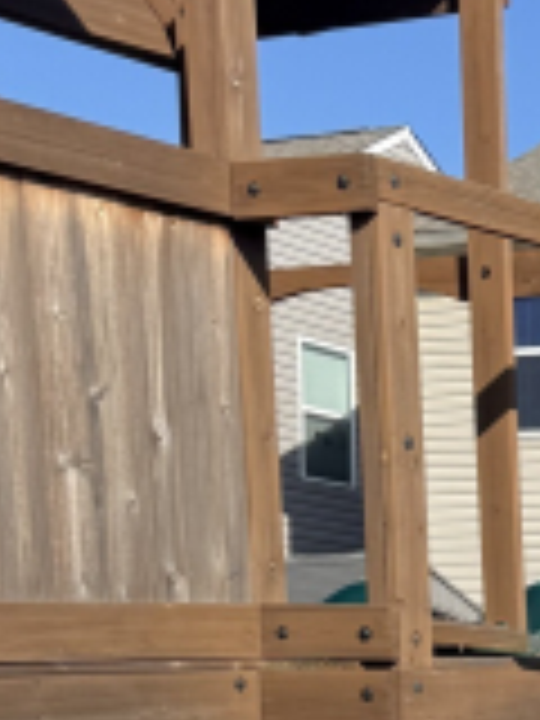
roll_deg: -0.9
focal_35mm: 100
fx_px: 2080
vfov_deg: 18.4
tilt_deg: -3.7
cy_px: 916
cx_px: 1076
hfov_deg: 12.9
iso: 80
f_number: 1.78
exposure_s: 1/3953
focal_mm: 6.76
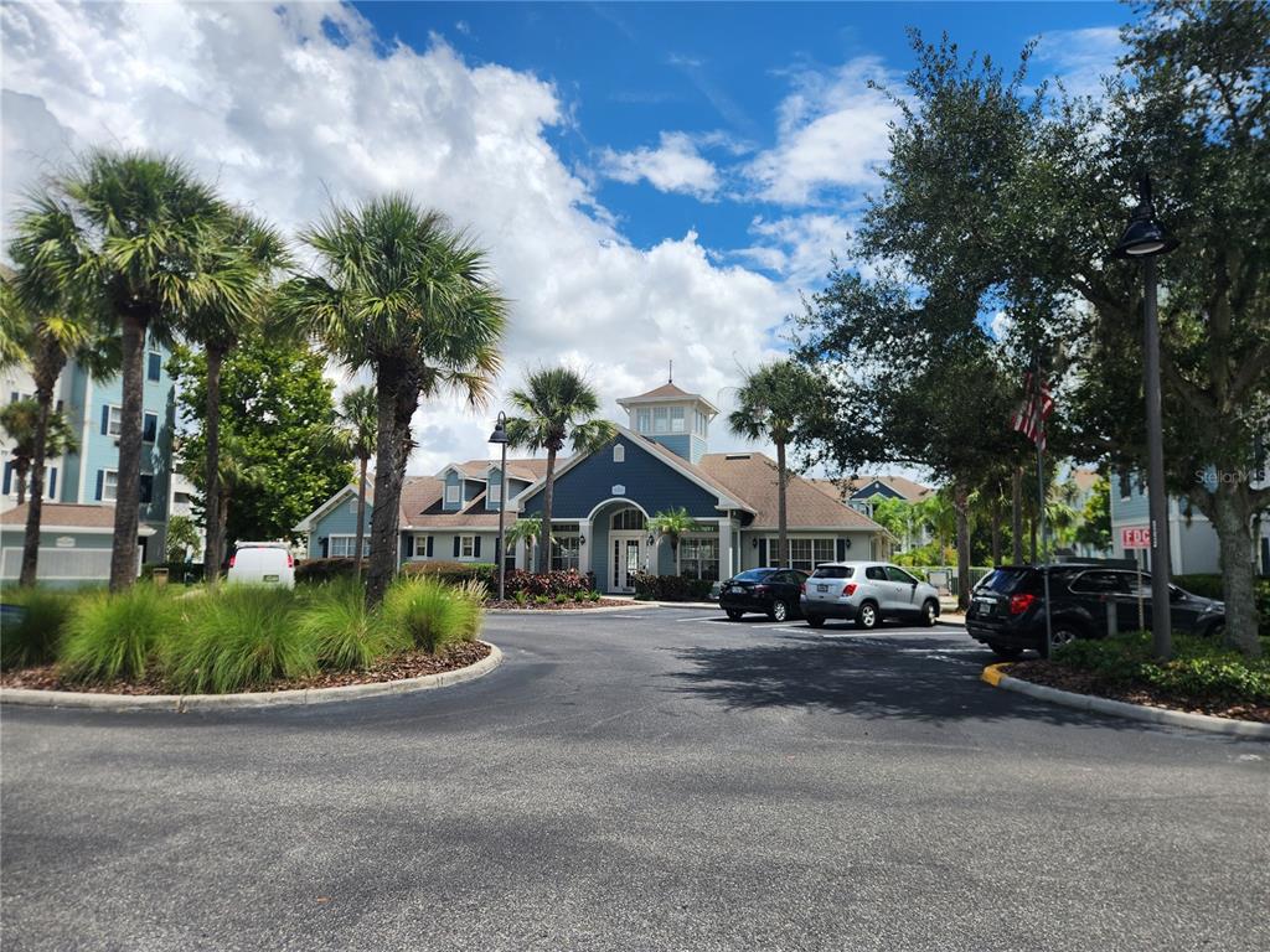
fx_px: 844
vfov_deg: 58.9
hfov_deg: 73.9
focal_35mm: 23
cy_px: 476
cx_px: 635
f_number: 1.8
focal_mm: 5.4
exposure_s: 1/2404
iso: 20
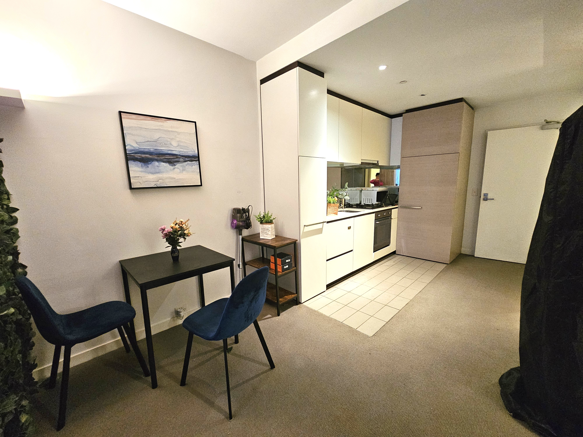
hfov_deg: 106.2
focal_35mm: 13
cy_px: 218
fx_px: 219
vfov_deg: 89.9
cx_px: 292
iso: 640
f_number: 2.2
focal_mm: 2.2
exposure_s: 1/33.3
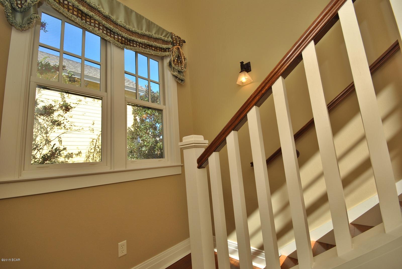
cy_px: 134
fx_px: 168
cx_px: 201
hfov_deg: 100.3
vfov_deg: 77.5
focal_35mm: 15
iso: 200
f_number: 8
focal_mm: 10
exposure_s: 1/100
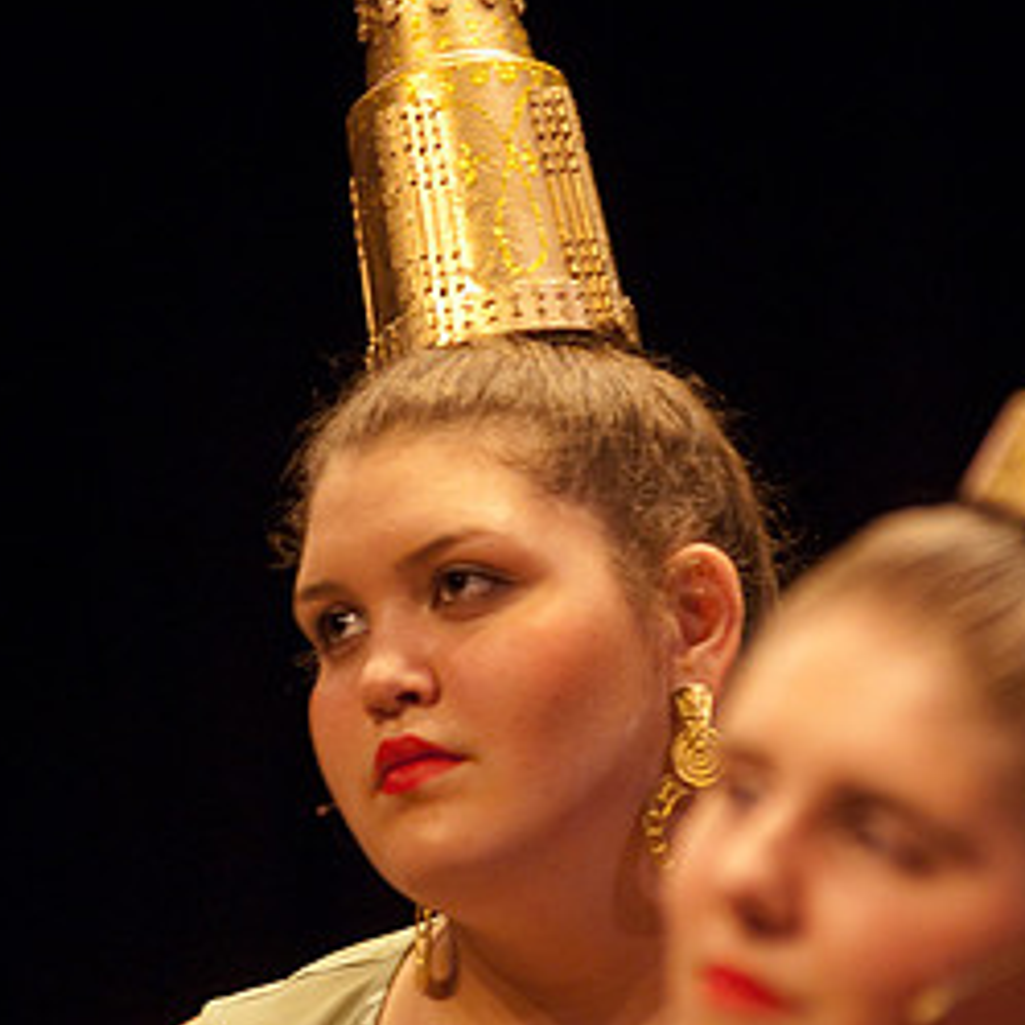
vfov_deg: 3.8
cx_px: 455
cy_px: 440
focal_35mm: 461
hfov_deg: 3.8
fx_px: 15444
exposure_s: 1/125
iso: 1000
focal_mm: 200
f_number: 2.8
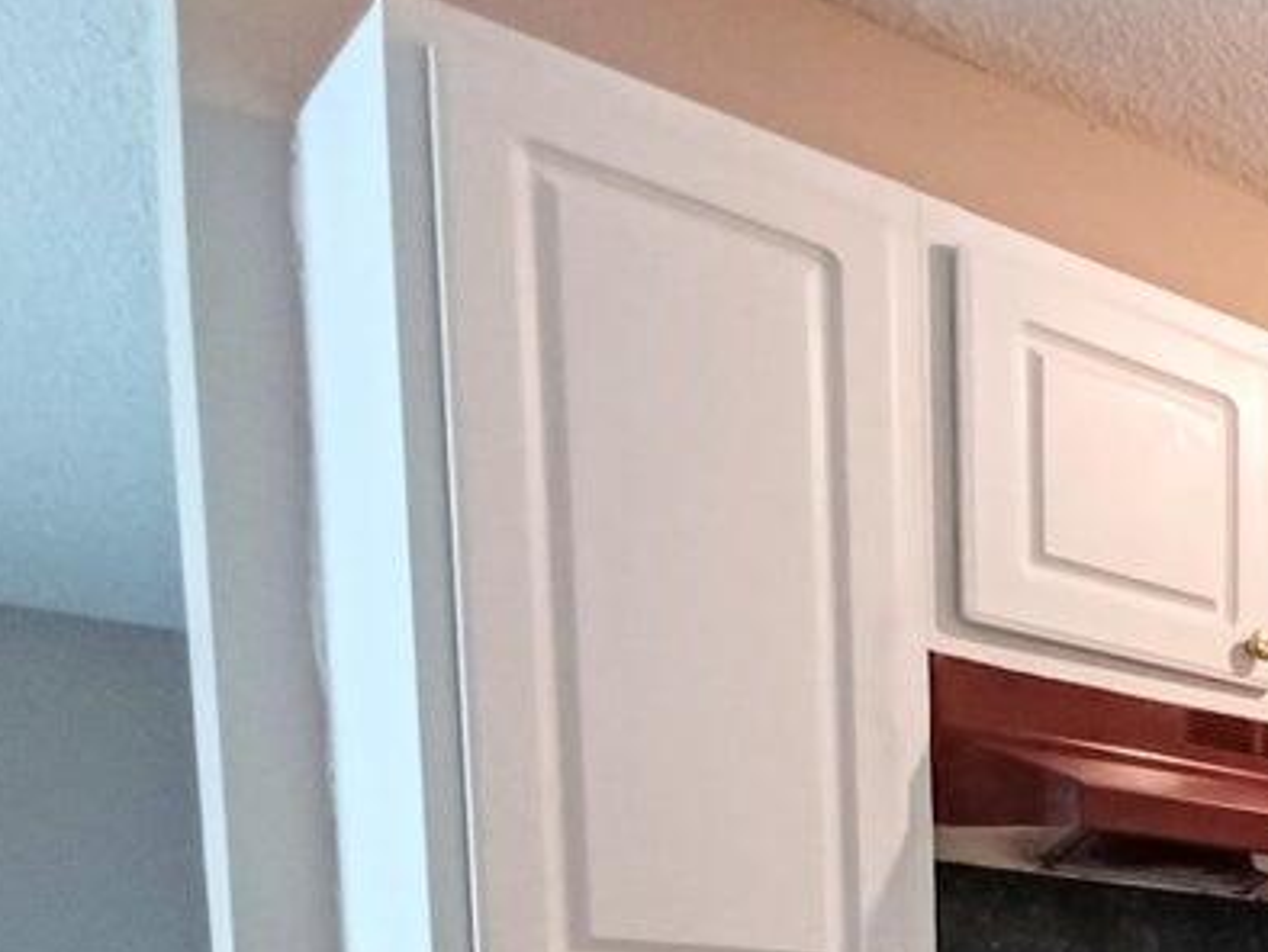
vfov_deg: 26.6
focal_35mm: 45
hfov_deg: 30.2
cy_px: 1277
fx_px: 1649
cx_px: 1762
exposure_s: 1/30
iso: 160
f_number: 2.2
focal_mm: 1.42
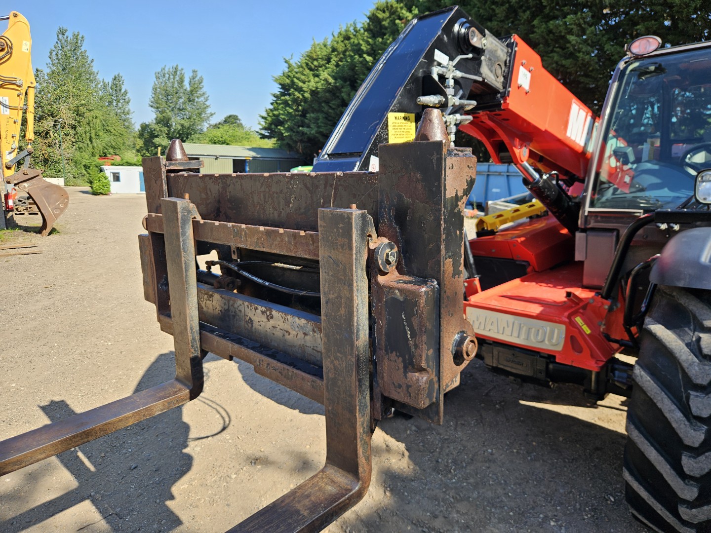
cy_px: 266
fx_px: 472
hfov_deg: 73.9
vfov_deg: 58.9
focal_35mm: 23
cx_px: 356
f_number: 1.8
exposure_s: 1/518
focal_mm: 5.4
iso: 25
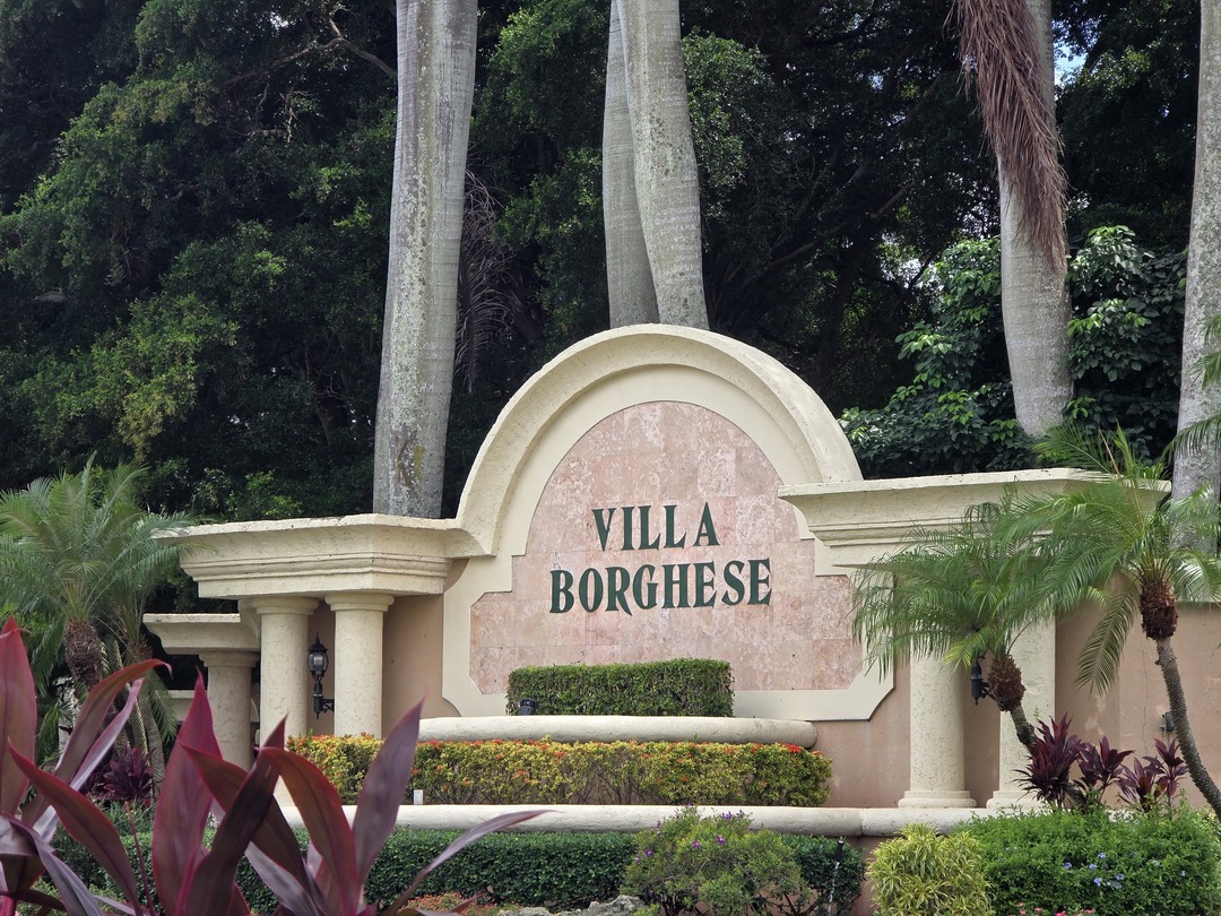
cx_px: 610
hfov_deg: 17.1
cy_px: 458
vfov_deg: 12.9
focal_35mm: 115
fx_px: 4056
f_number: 3.4
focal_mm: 18.6
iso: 64
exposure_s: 1/476
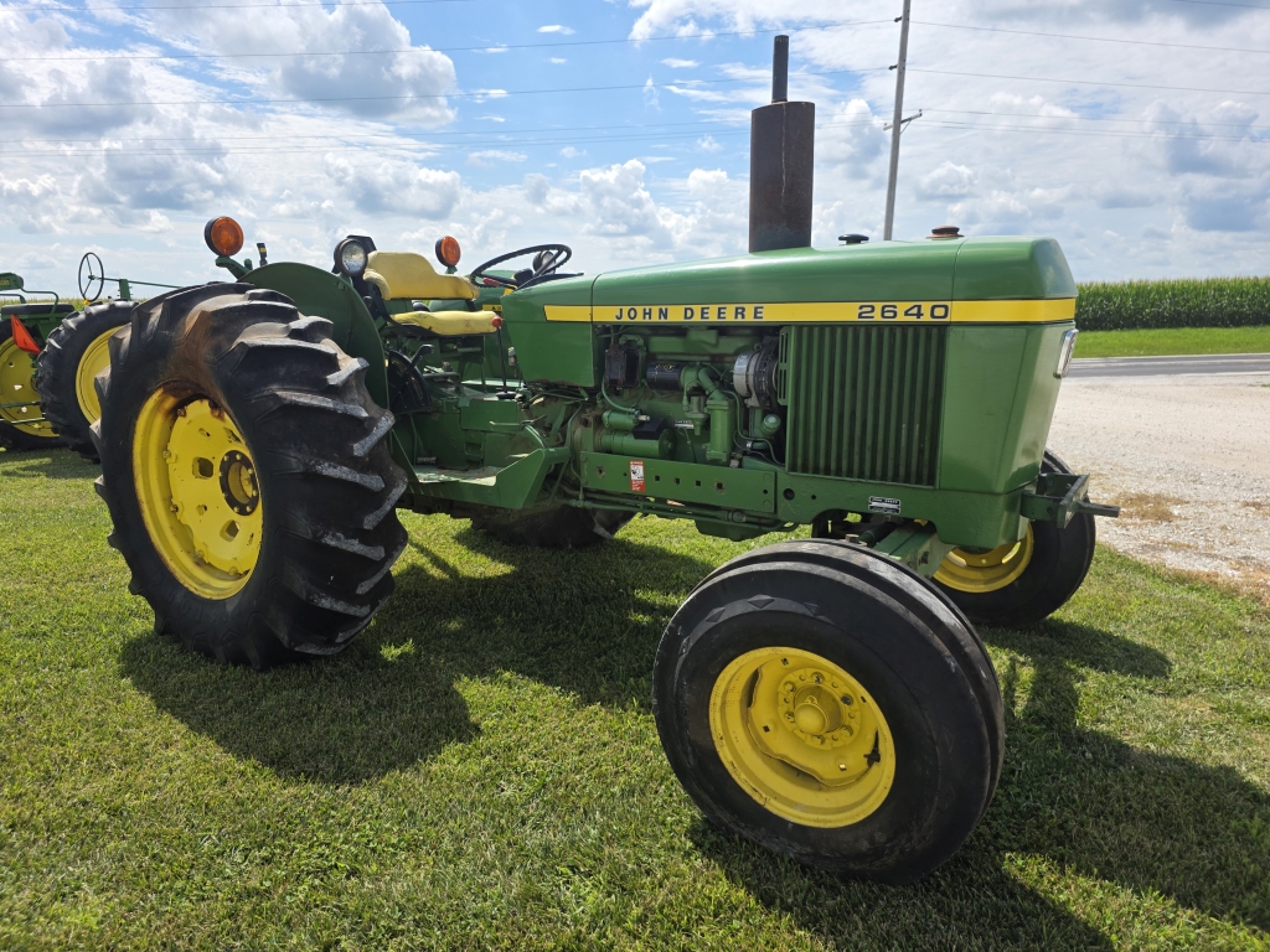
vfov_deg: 58.9
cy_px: 476
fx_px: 844
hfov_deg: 73.9
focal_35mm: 23
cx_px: 635
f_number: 1.7
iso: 80
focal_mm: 6.3
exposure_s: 1/5447
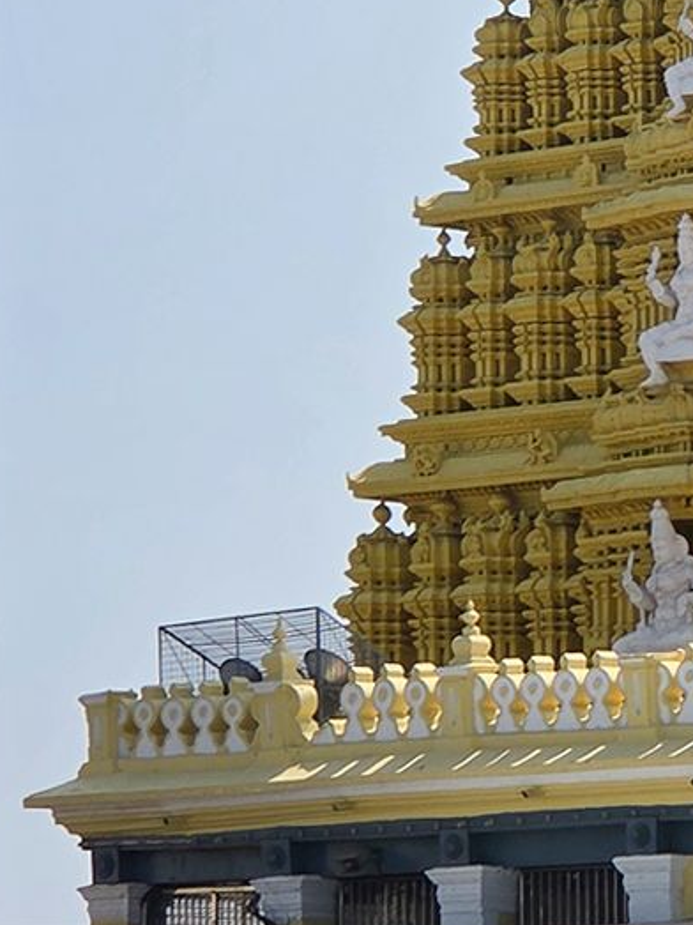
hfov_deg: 5.6
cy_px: 306
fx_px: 7050
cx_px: 992
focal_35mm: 264
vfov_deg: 7.5
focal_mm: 7
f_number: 2.4
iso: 25
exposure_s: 1/2483
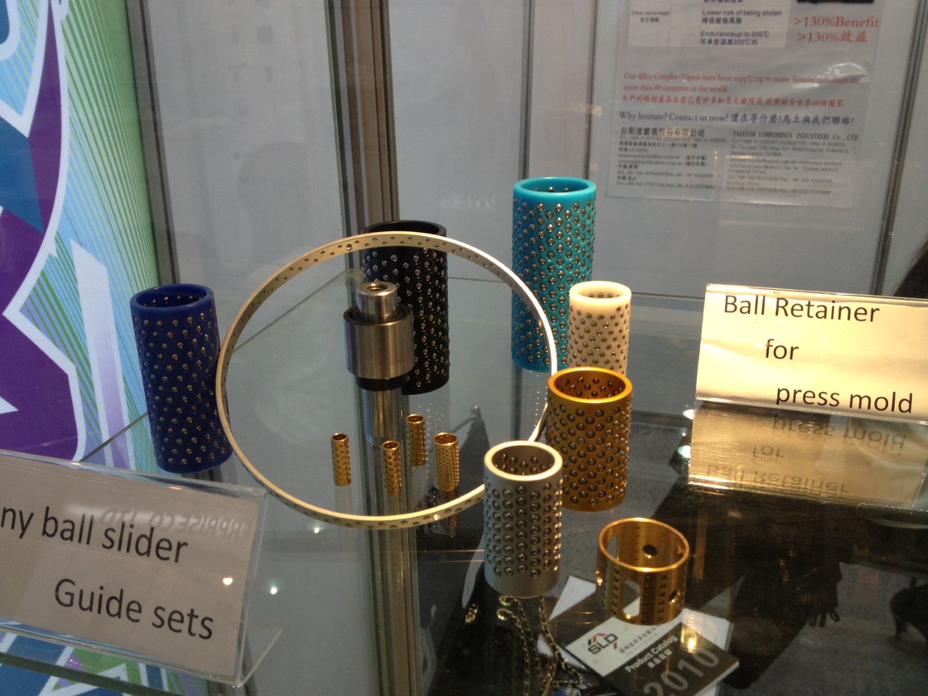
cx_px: 464
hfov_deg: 52.6
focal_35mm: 35
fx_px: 938
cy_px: 348
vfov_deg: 40.7
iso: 50
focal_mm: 4.28
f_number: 2.4
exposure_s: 1/24
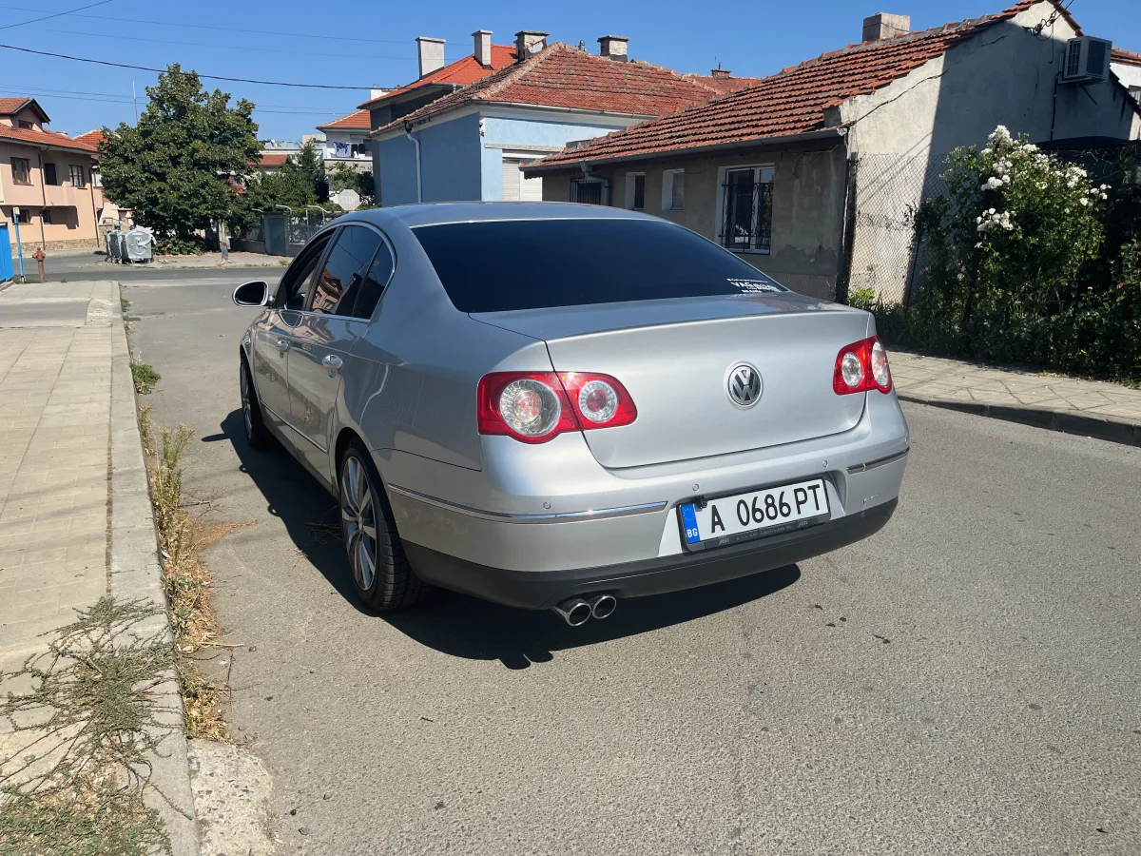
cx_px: 570
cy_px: 428
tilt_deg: -13.6
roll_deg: -0.2
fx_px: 857
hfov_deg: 67.3
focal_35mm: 26
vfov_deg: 53.1
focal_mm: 5.1
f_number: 1.6
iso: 50
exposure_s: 1/4651
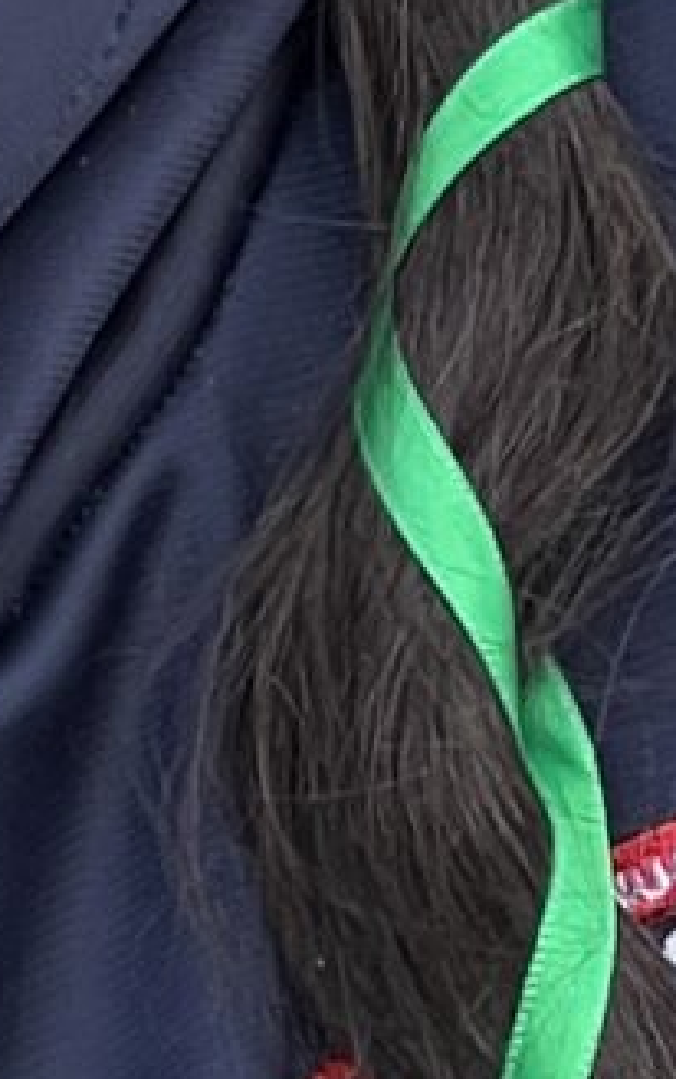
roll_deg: -1.8
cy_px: 279
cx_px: -1782
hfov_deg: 2.0
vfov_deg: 3.3
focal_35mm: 635
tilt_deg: -13.1
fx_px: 18693
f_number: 2.8
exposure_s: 1/99
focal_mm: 9
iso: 50
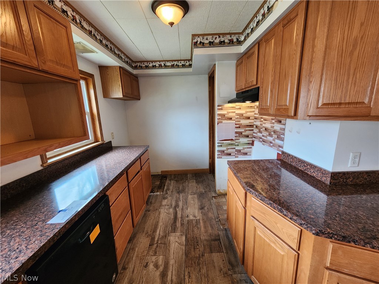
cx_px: 190
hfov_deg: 106.2
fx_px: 142
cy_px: 142
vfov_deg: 89.9
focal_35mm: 13
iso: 320
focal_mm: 2.2
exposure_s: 1/60
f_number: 2.2
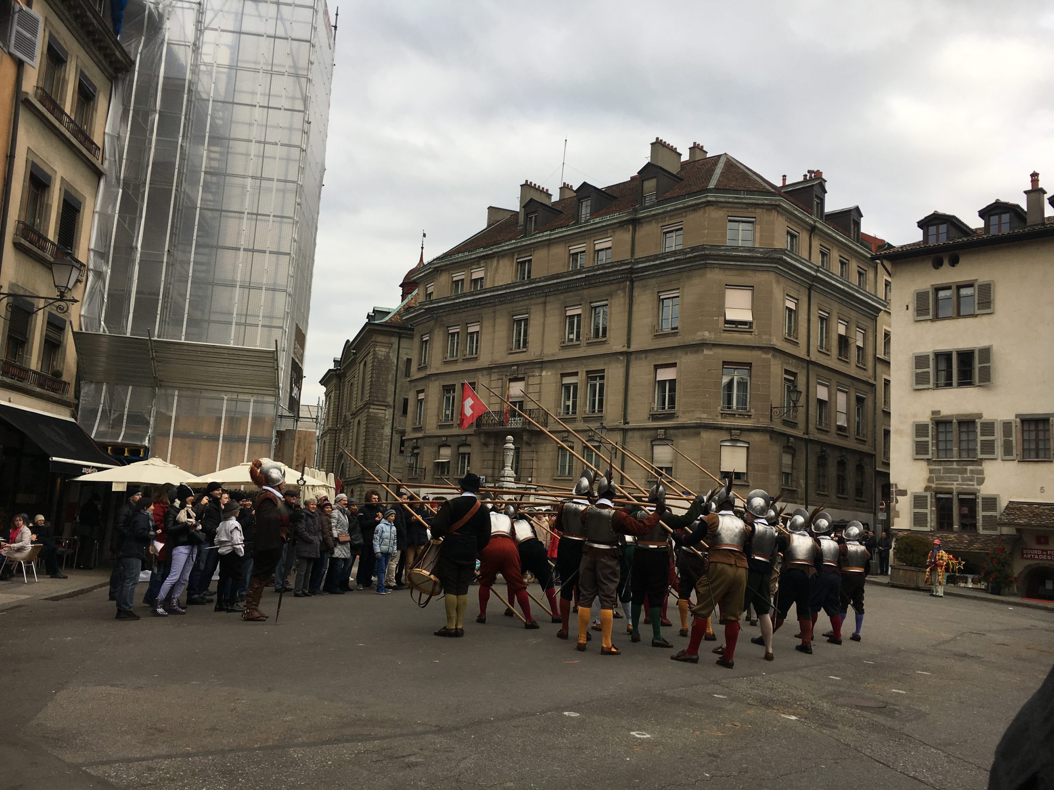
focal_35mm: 29
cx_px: 527
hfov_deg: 61.7
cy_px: 395
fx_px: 883
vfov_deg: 48.2
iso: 25
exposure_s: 1/513
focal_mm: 4.15
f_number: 2.2
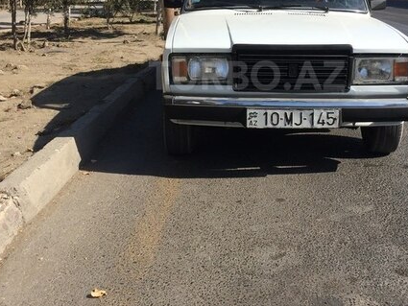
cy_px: 75
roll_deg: -1.3
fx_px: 531
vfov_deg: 31.6
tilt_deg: -9.4
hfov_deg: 41.8
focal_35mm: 45
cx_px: 247
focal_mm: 4.15
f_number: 2.2
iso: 32
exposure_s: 1/2283
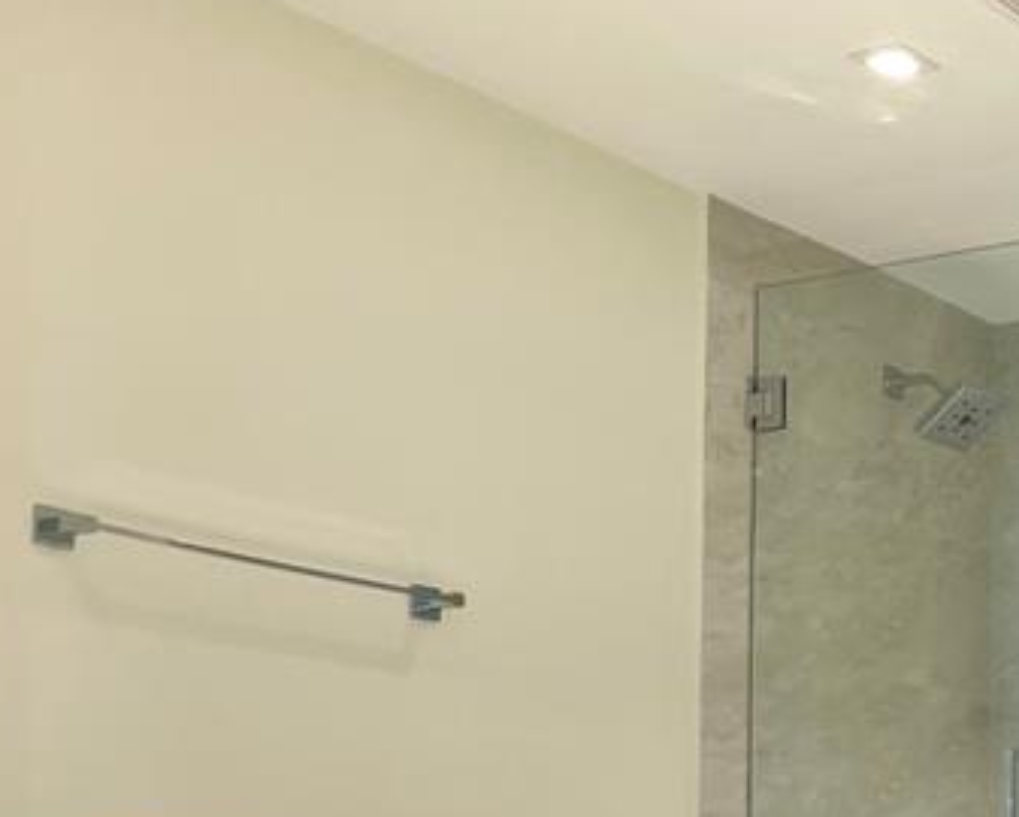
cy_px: 993
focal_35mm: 77
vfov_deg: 18.8
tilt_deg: +0.8
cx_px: 1373
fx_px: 2324
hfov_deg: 21.9
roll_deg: +0.0
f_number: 1.6
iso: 100
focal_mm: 5.1
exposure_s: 1/120
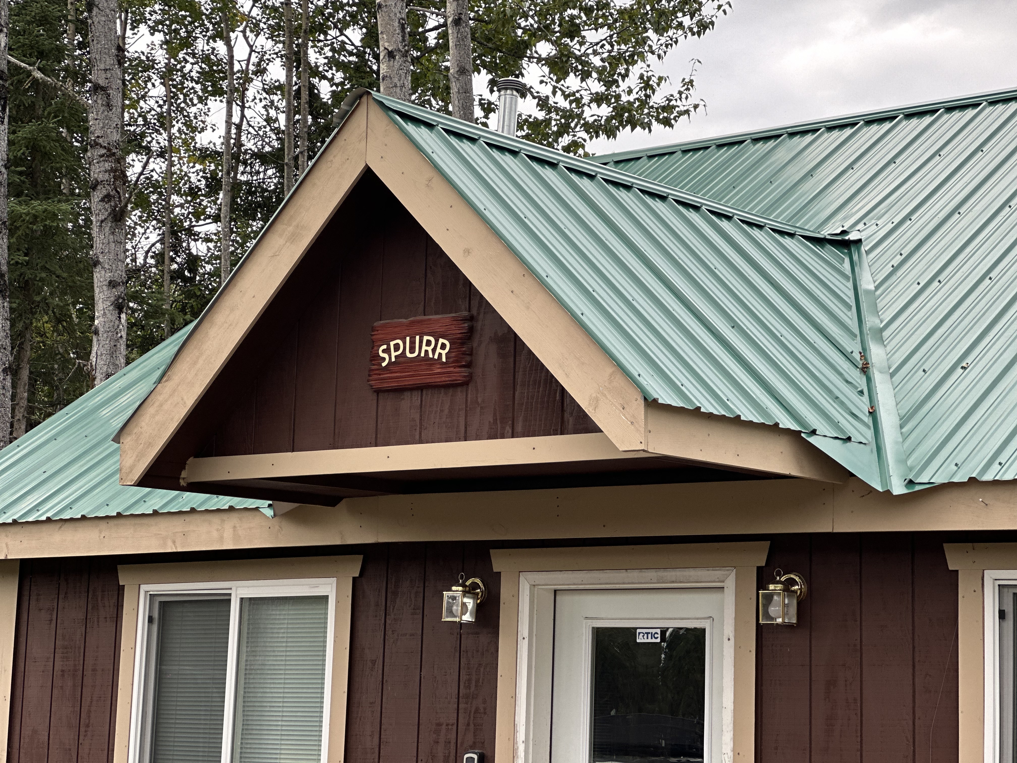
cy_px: 382
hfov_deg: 25.3
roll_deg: -1.8
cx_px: 508
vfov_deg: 19.1
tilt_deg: +9.7
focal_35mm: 77
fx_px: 2262
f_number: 2.8
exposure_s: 1/121
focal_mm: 9
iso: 32
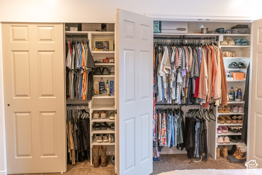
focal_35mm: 35
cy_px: 88
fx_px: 255
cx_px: 131
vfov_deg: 37.8
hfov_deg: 54.4
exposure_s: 1/250
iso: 1000
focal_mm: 35
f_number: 2.8
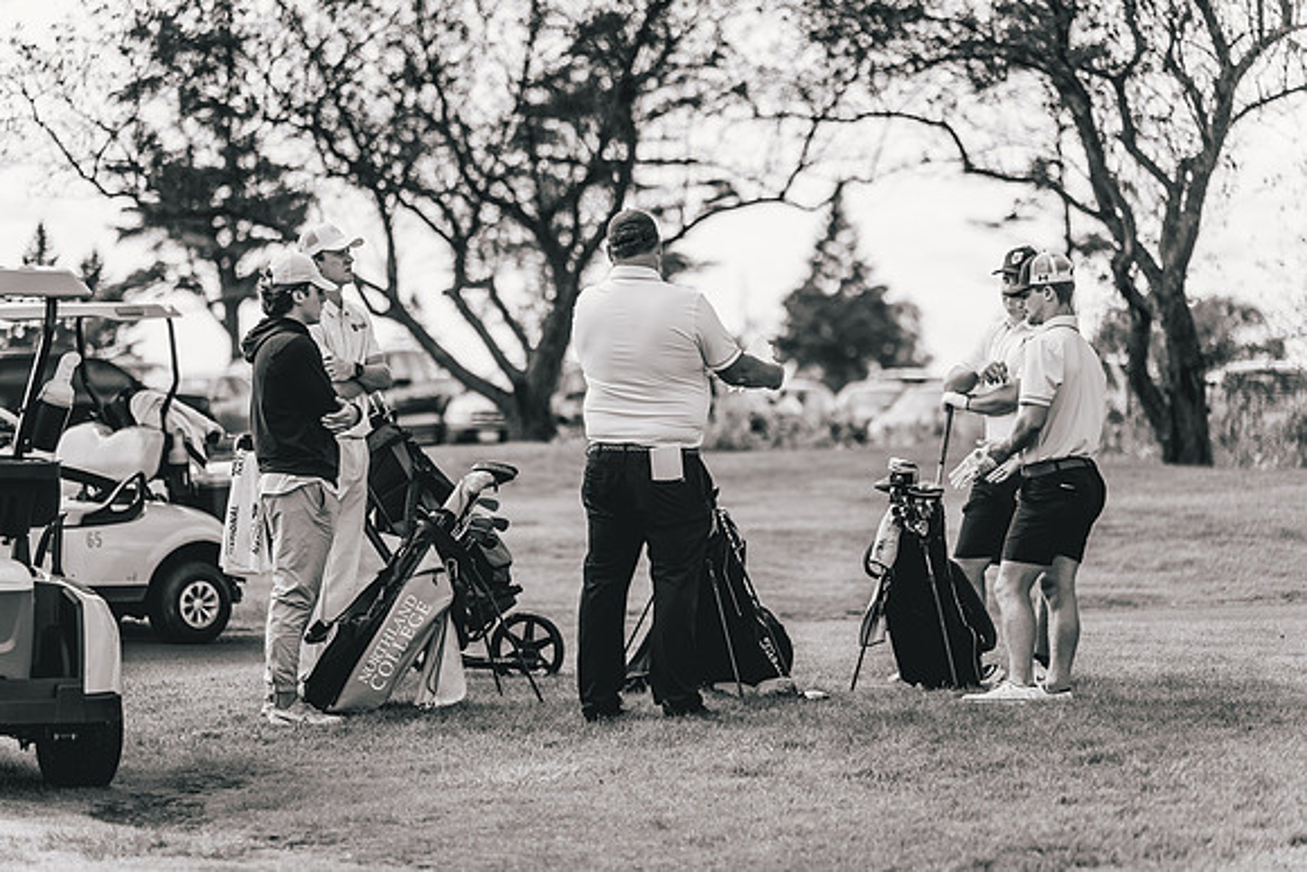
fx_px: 5447
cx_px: 654
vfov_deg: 9.2
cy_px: 436
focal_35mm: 150
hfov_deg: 13.7
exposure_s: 1/1250
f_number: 2.8
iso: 100
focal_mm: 150
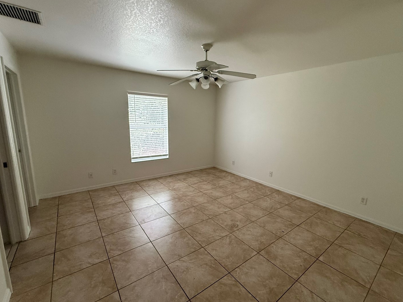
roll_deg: -2.3
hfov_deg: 94.4
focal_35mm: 16
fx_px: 186
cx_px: 215
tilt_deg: -9.8
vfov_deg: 78.1
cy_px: 150
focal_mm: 2.22
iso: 640
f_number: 2.2
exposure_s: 1/120
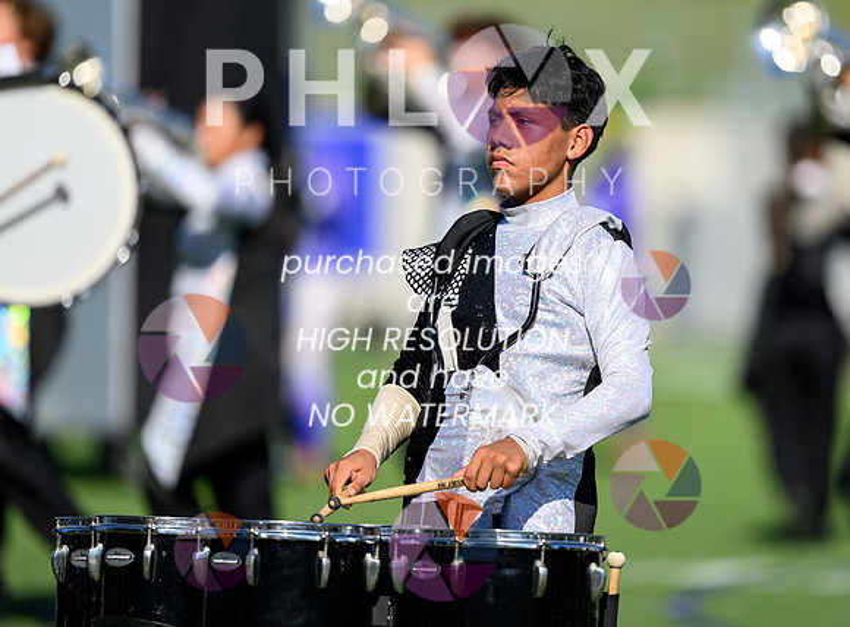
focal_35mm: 472
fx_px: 11527
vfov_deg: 3.1
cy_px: 295
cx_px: 493
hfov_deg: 4.2
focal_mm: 400
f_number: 2.8
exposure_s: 1/3200
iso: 64
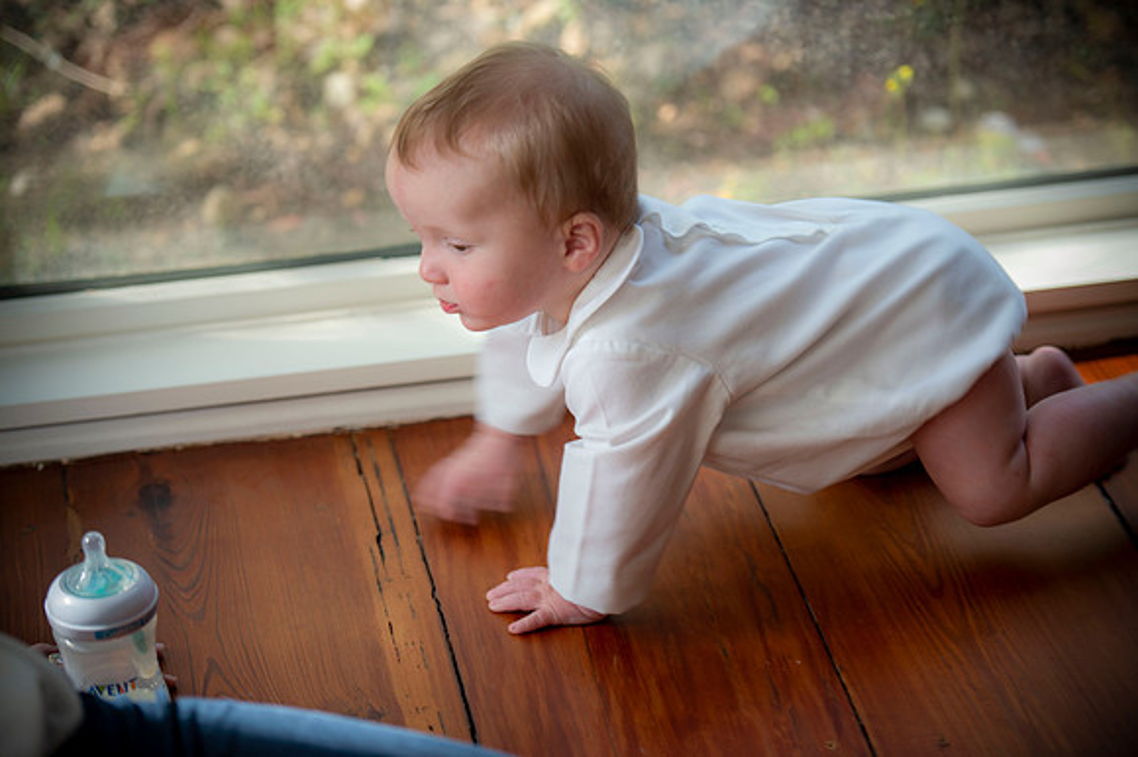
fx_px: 3665
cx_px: 569
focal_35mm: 116
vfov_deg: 11.8
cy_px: 378
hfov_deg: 17.7
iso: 200
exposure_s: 1/80
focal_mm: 116
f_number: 2.8
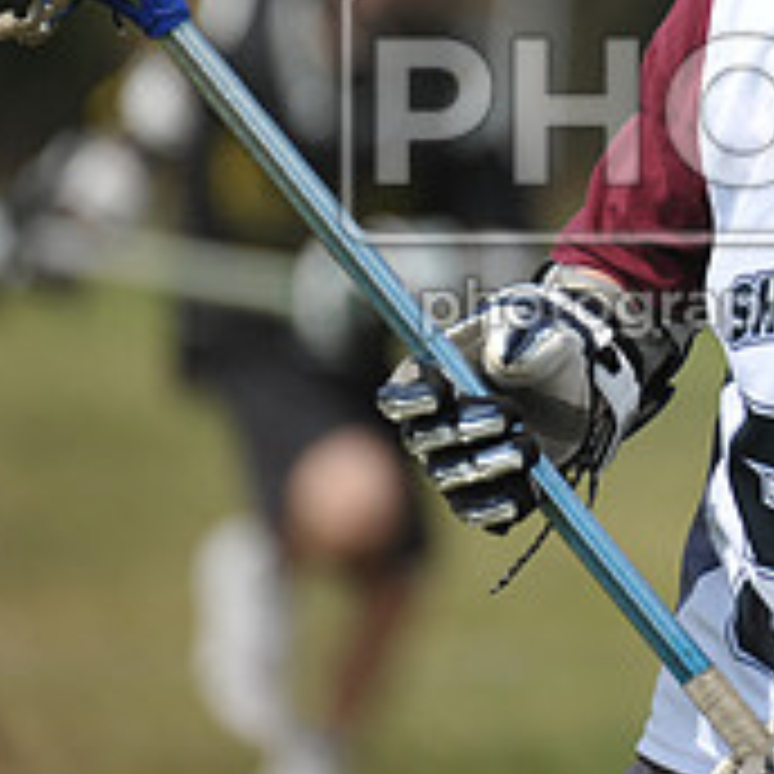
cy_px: 140
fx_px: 28990
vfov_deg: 1.5
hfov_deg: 1.5
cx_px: 878
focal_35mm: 1146
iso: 640
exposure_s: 1/4000
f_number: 4
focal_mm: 400
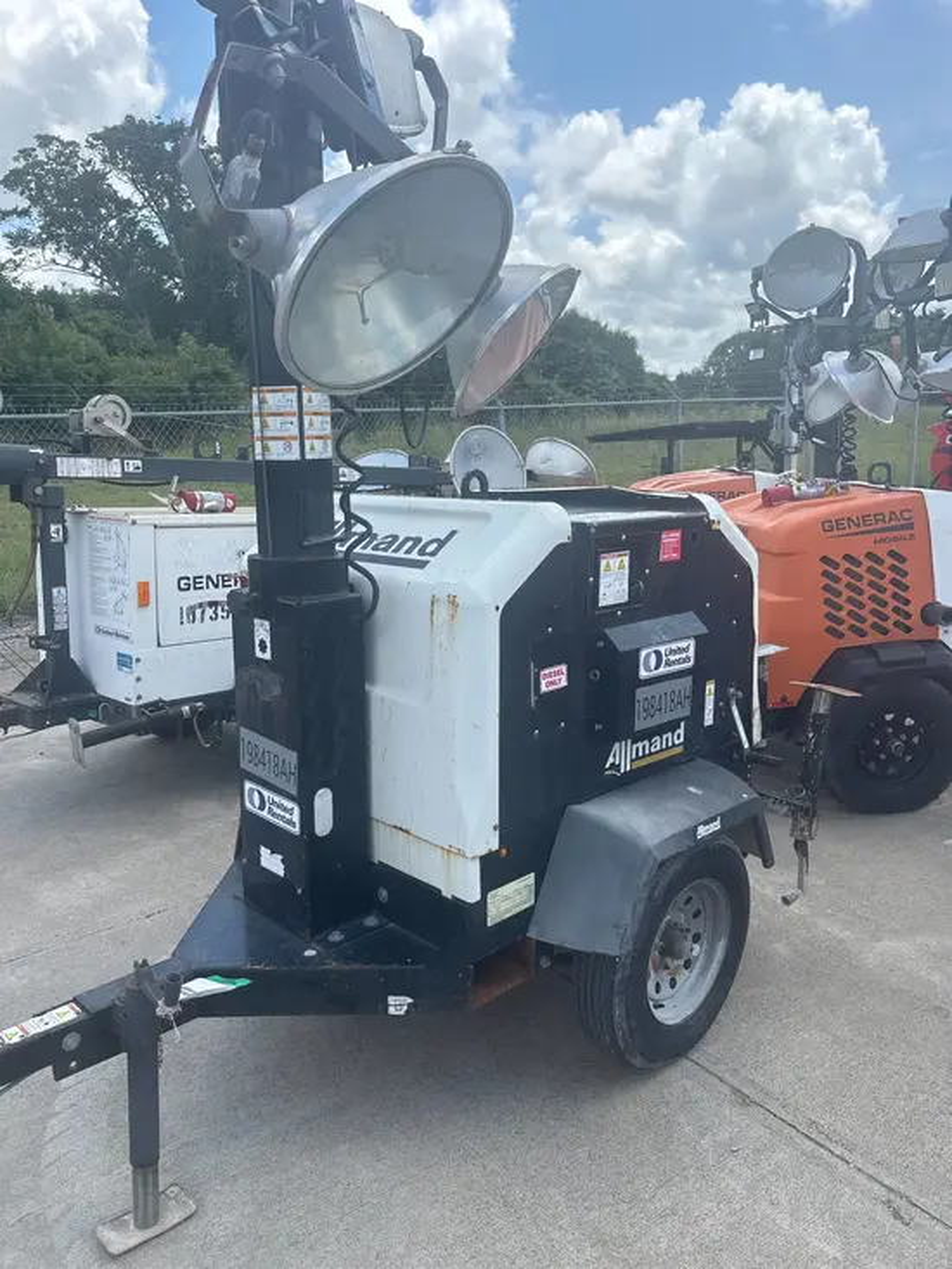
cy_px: 634
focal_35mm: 26
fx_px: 953
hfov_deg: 53.1
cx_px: 476
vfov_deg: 67.3
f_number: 1.6
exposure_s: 1/1845
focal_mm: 5.96
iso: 50
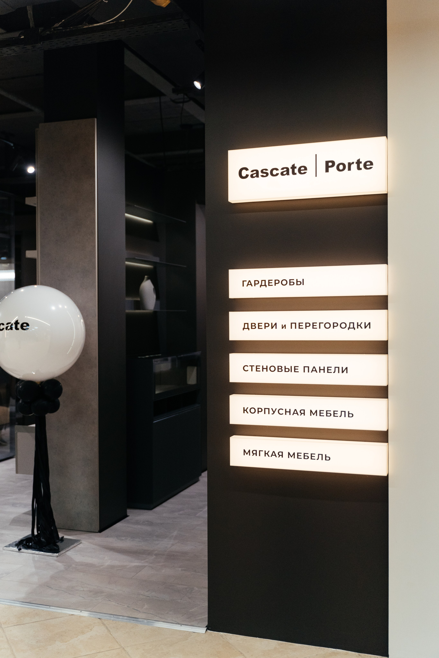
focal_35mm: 39
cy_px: 329
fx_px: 713
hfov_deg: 34.2
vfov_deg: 49.6
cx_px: 220
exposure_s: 1/1600
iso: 1600
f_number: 2.8
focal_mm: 39
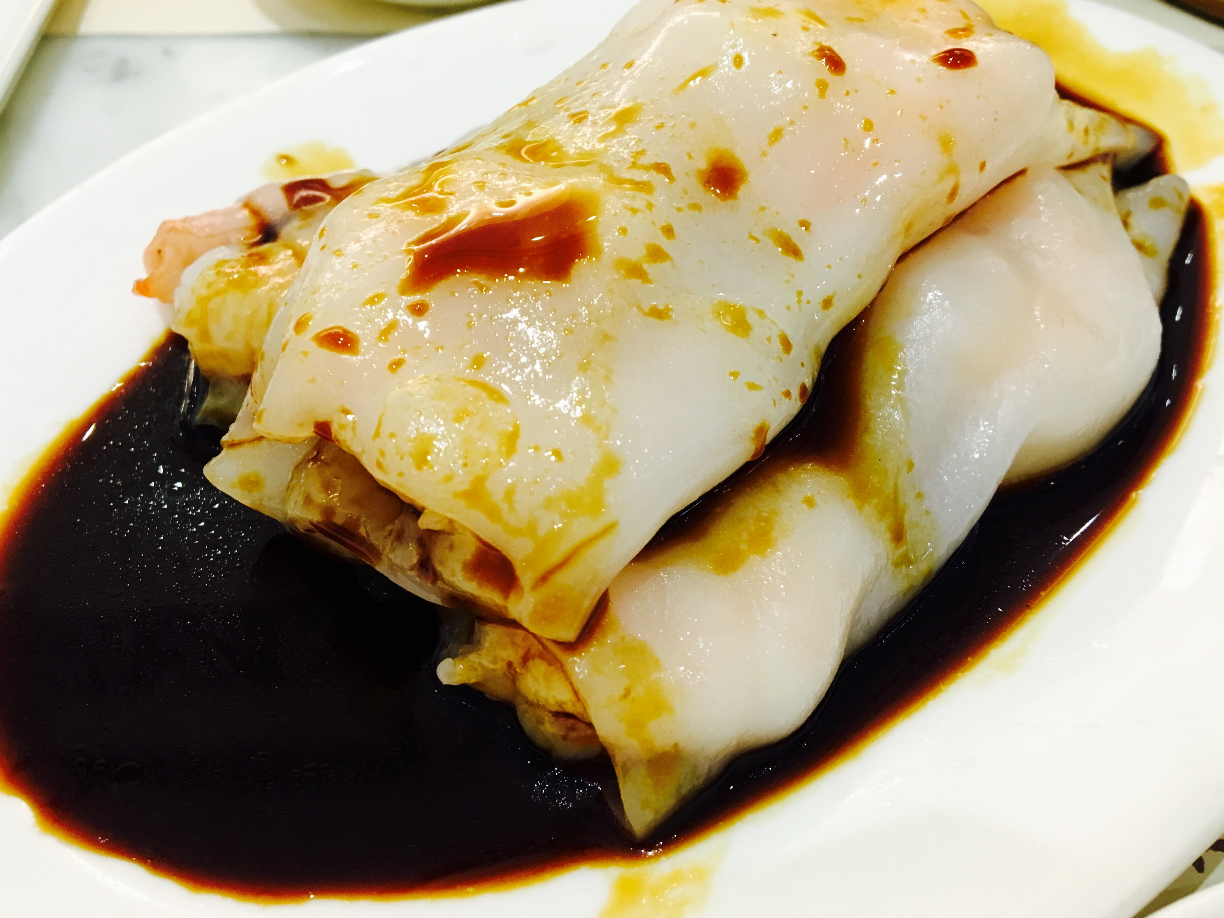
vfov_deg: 44.2
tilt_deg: -48.5
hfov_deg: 56.8
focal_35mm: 32
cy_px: 439
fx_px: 1132
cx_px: 618
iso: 125
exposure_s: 1/33
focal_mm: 4.15
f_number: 2.2
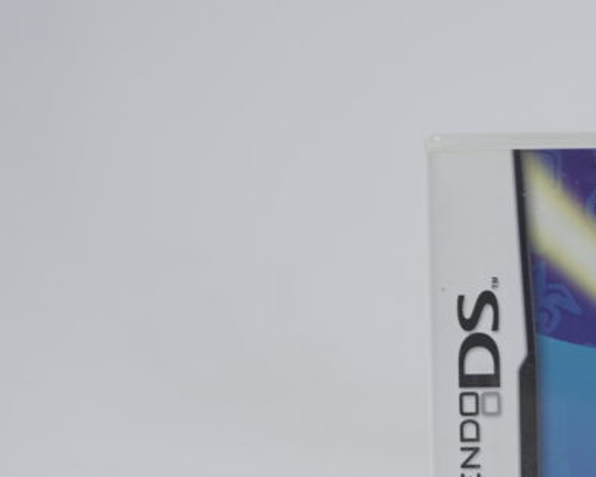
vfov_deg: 15.6
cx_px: 764
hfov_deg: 18.3
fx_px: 1729
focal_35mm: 98
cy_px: 405
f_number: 5.6
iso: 100
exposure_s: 1/8
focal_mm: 34
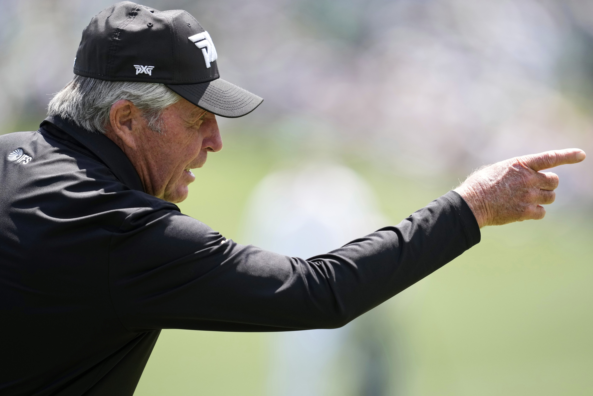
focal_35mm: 400
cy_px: 198
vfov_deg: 3.4
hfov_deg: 5.2
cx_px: 296
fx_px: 6588
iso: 1250
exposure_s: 1/6400
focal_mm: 400
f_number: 2.8
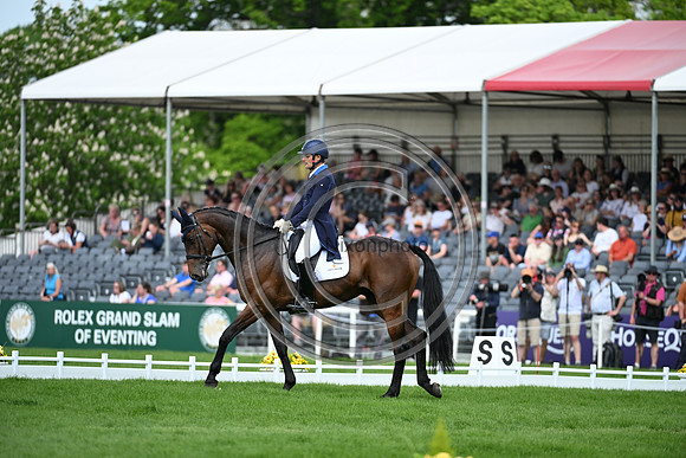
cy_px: 229
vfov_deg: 4.2
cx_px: 343
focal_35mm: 330
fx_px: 6290
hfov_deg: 6.2
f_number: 4.5
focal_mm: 330
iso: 360
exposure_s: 1/1250
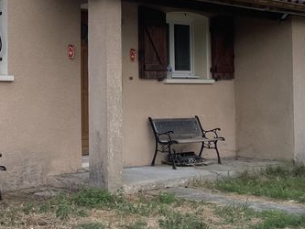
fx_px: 688
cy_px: 48
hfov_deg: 23.3
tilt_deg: +1.5
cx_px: -42
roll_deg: +0.0
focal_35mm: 78
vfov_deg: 18.7
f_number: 1.6
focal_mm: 4.2
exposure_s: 1/888
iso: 32
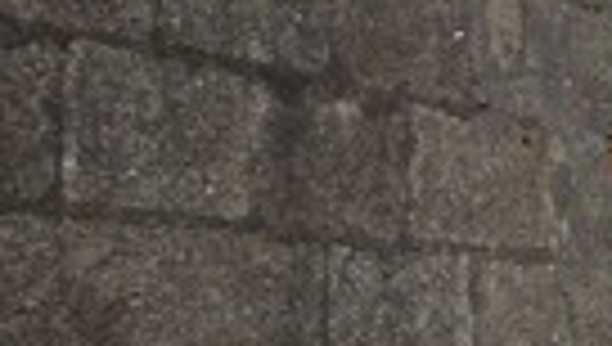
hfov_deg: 11.4
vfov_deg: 6.8
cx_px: 990
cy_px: 18
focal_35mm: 179
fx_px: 2909
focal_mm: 5.8
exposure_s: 1/82.3
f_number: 8.5
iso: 50
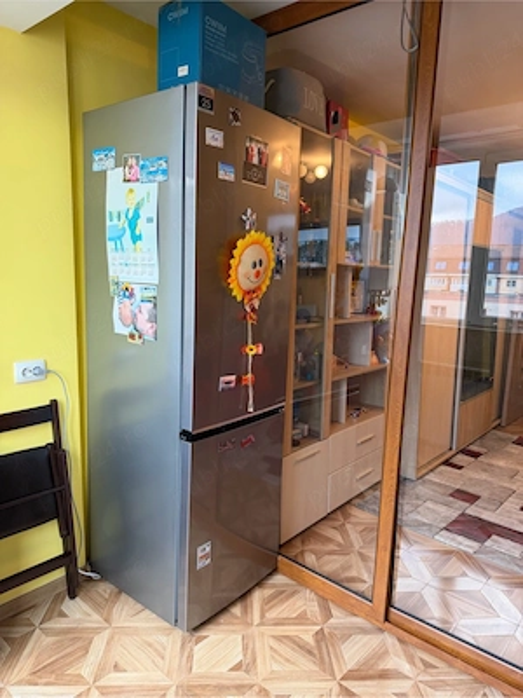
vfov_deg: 71.6
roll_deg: -1.1
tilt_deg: -8.9
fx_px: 483
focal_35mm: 24
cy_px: 349
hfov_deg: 56.8
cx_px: 262
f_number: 1.78
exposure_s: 1/50
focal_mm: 6.76
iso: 160
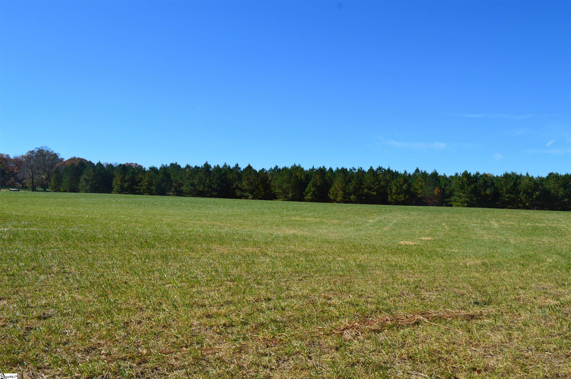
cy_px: 190
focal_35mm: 27
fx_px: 428
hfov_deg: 67.4
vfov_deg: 47.8
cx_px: 286
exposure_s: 1/500
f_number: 11
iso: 400
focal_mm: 18
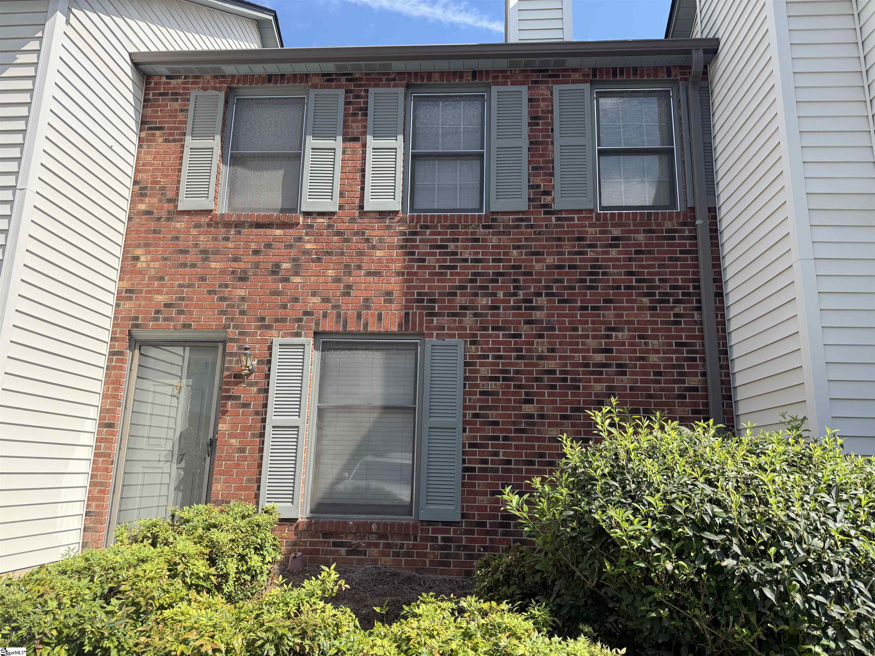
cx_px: 438
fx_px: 607
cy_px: 328
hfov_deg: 71.6
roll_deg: -1.7
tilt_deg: +11.7
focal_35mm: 24
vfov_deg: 56.8
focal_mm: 6.76
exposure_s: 1/3279
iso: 125
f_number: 1.78
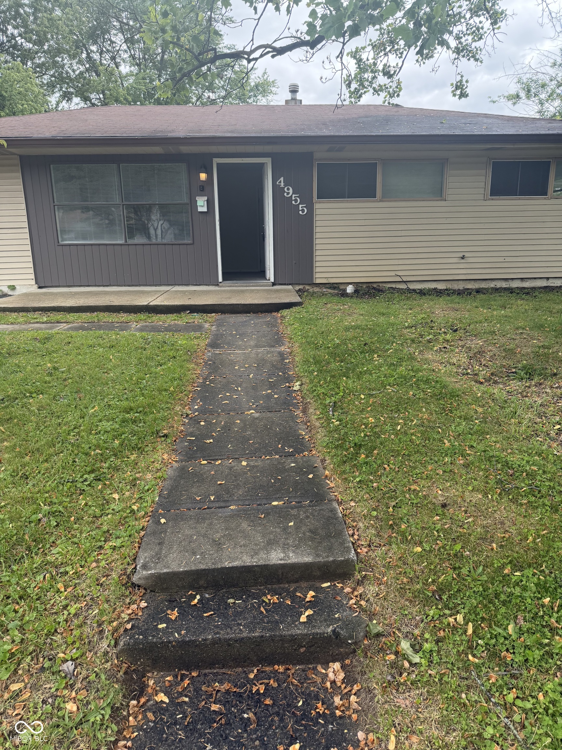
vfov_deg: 71.6
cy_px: 375
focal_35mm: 24
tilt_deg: -15.1
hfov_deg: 56.8
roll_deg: +1.9
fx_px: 520
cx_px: 281
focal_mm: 6.76
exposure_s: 1/1522
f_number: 1.78
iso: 100
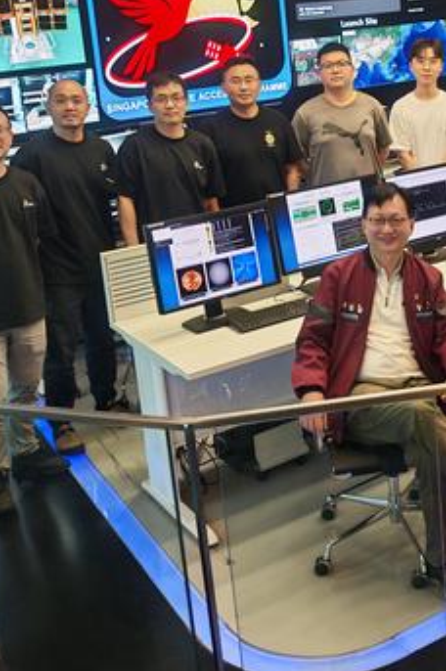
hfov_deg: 25.5
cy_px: 218
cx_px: 413
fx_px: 950
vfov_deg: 38.4
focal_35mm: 51
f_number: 2
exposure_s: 1/100
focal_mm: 6.83
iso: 125
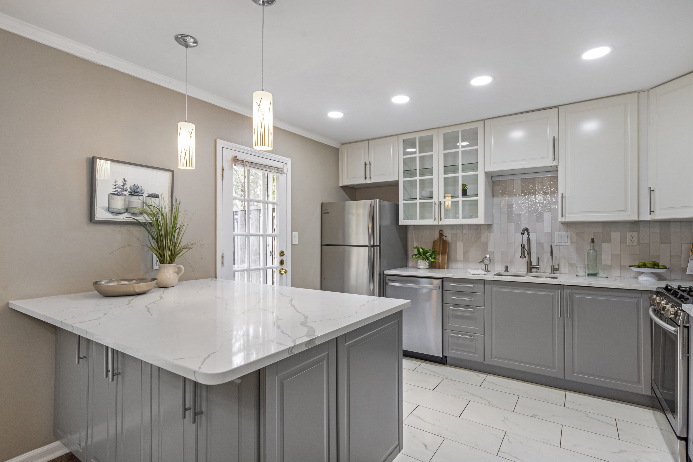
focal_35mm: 17
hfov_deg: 93.3
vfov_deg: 70.4
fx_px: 327
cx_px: 346
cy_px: 231
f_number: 9
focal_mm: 17
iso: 500
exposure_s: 1/15
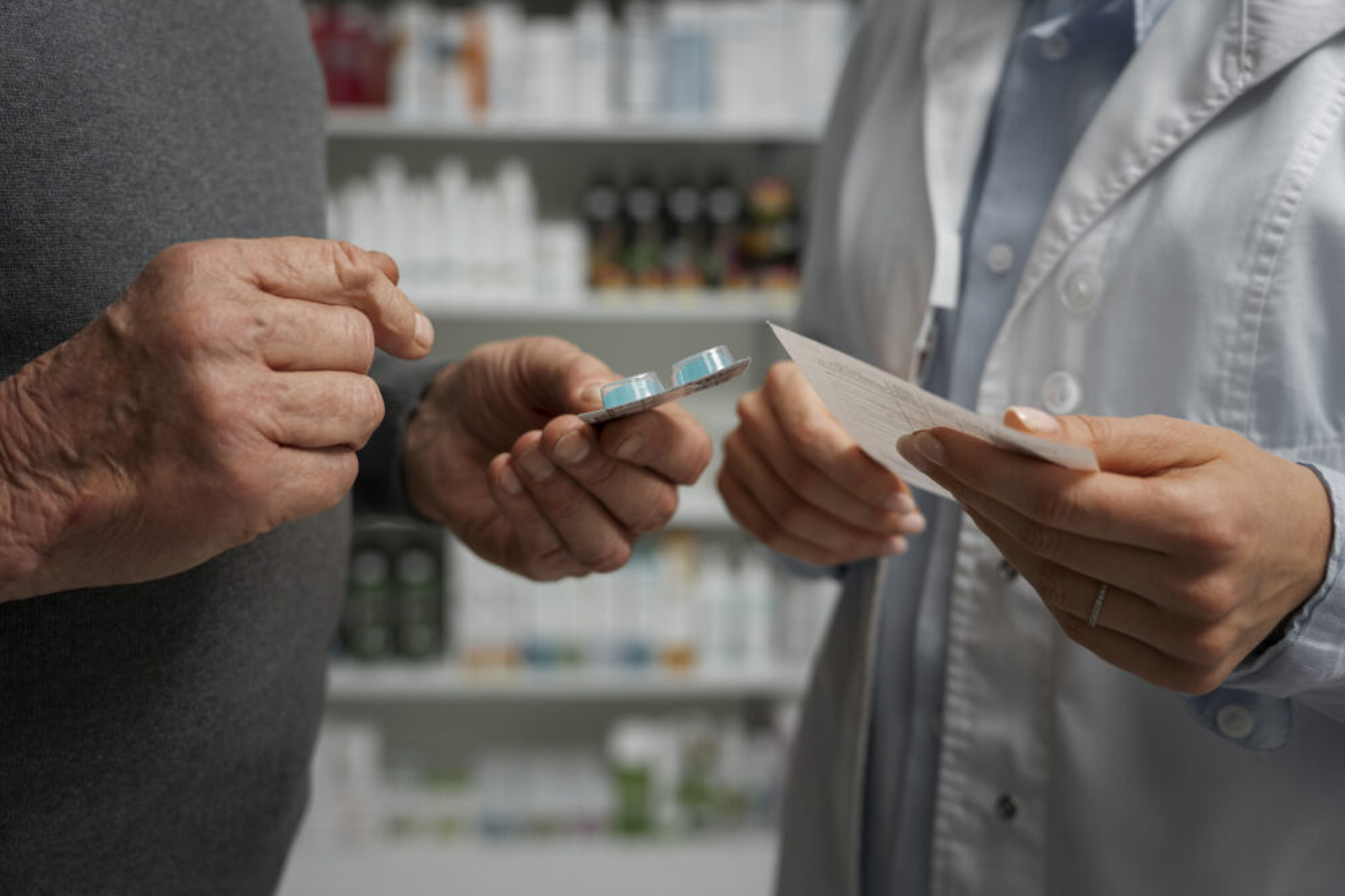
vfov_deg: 33.4
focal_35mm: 40
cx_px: 675
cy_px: 439
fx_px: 1494
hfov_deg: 48.5
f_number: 2.8
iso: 800
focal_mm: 39
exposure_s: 1/320
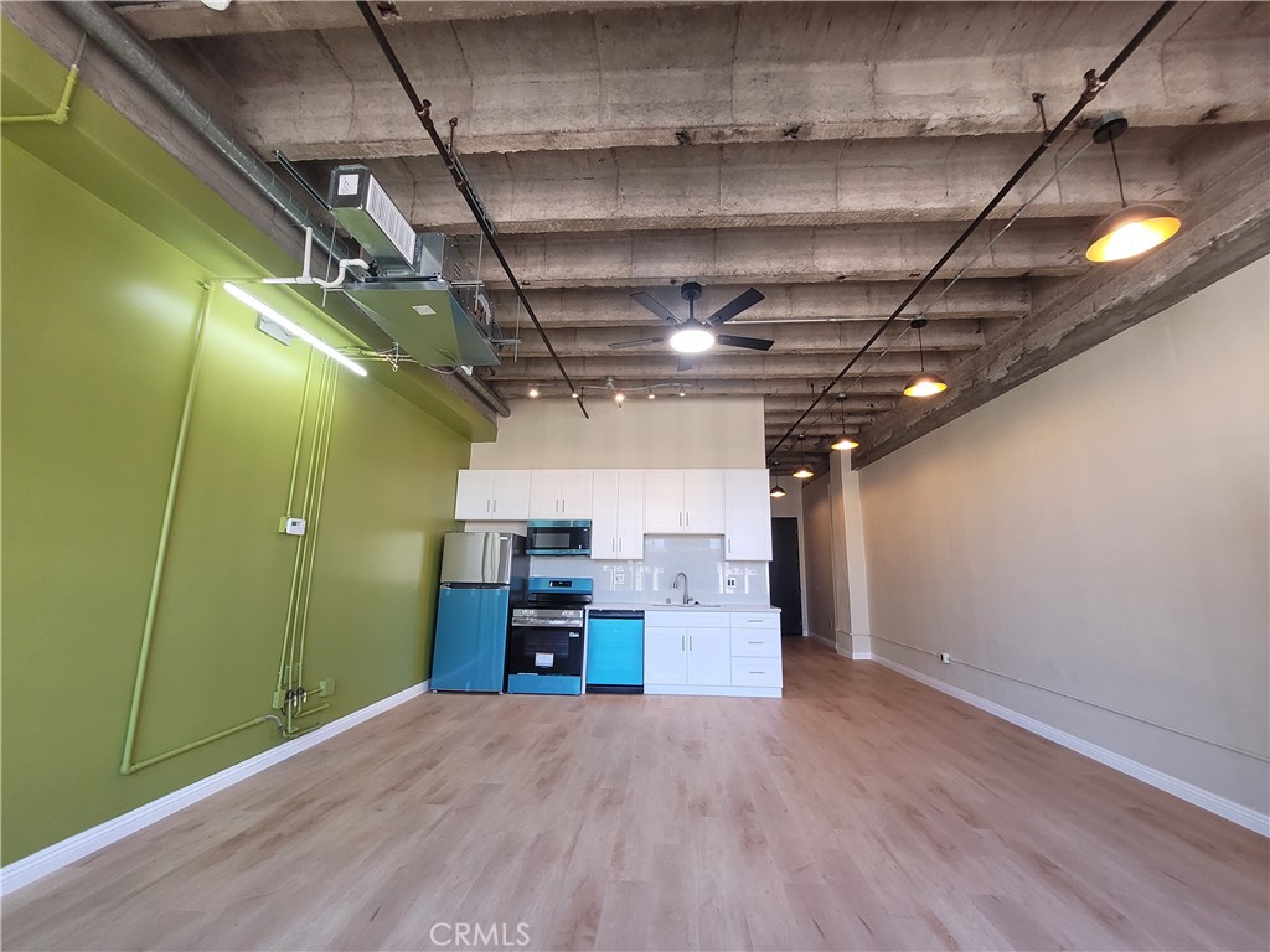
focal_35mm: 13
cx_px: 635
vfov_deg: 89.9
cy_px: 476
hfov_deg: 106.2
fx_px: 477
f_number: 2.2
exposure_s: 1/60
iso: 100
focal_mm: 1.74
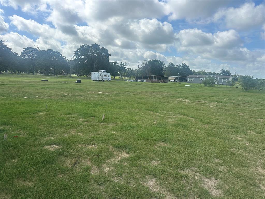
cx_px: 132
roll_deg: -0.1
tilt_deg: -7.8
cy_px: 100
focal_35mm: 24
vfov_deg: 56.8
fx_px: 184
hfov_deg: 71.6
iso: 80
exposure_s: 1/5263
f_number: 1.78
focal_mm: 6.86
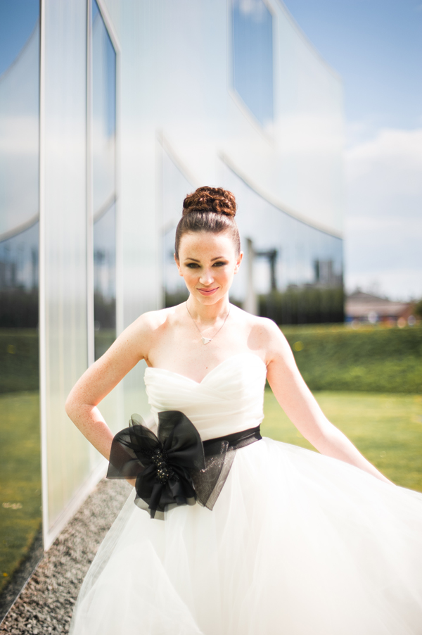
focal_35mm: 50
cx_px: 211
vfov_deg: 39.6
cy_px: 318
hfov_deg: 27.0
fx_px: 880
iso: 200
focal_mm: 50
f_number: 1.4
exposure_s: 1/6400
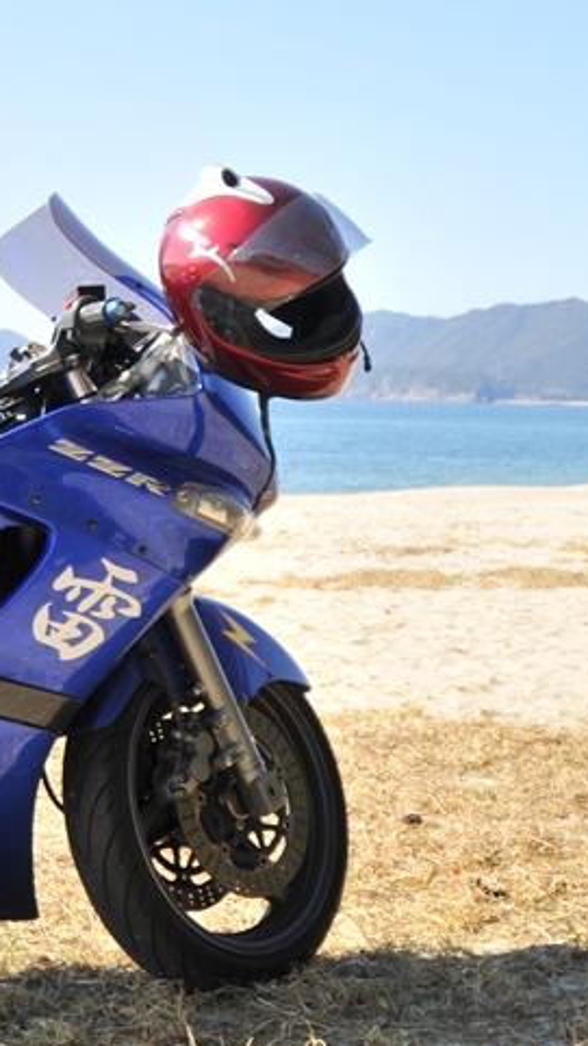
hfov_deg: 23.7
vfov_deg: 41.0
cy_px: 380
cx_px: 143
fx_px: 1386
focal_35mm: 50
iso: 200
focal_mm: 24
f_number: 4
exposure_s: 1/800
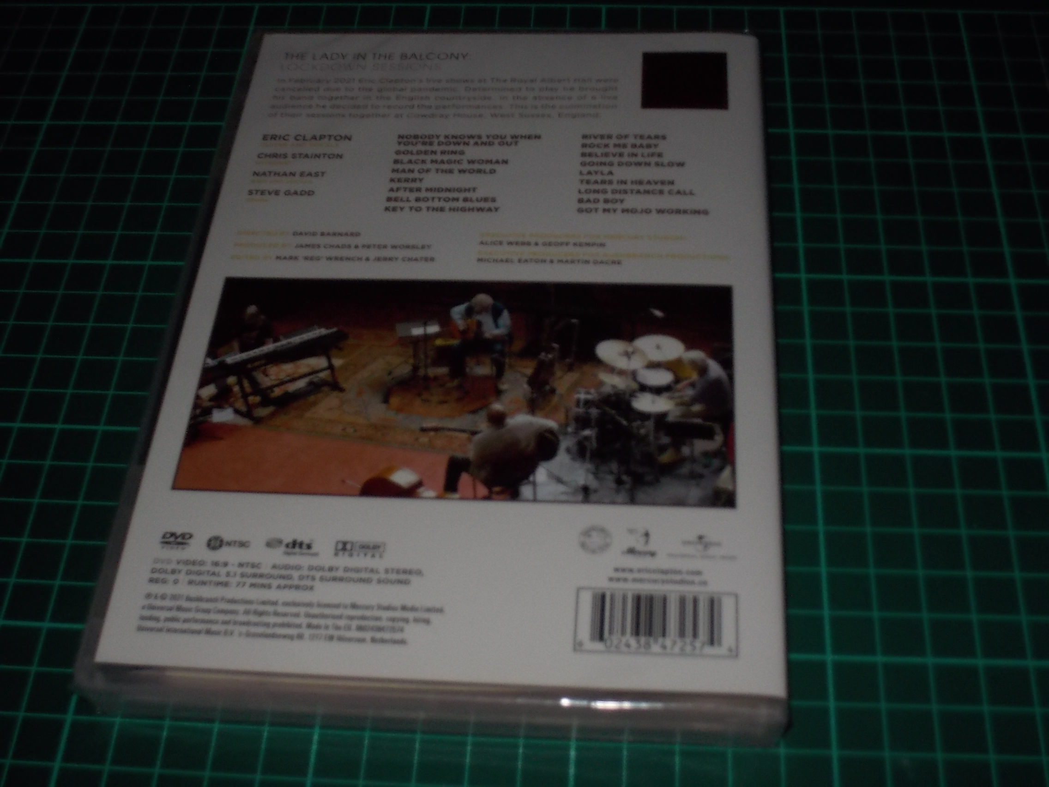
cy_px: 394
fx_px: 1364
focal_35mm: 45
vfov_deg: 32.2
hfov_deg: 42.1
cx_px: 524
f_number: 4.2
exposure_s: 1/30
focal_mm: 6.4
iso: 200
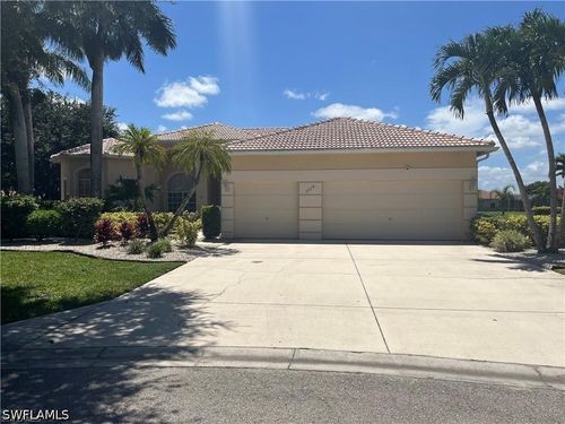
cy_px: 212
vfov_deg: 53.1
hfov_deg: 67.3
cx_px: 282
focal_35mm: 26
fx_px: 424
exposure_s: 1/6897
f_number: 1.6
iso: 50
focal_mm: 5.1
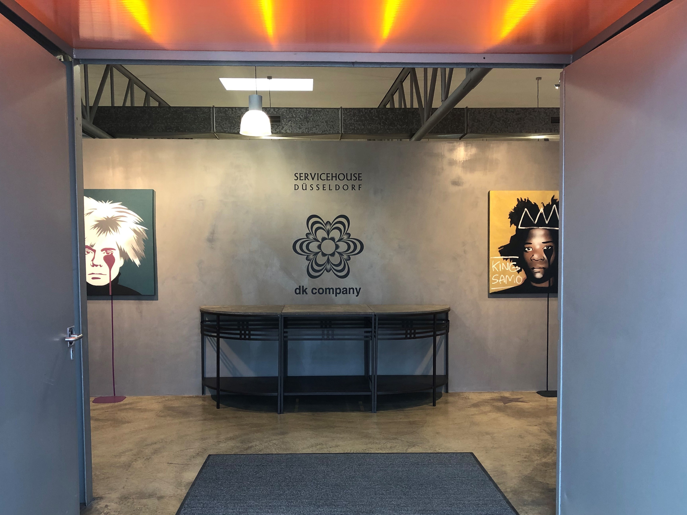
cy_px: 258
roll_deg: +0.2
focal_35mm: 28
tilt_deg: -3.8
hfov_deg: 63.4
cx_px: 344
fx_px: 556
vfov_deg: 49.7
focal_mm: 3.99
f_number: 1.8
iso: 40
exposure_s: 1/33
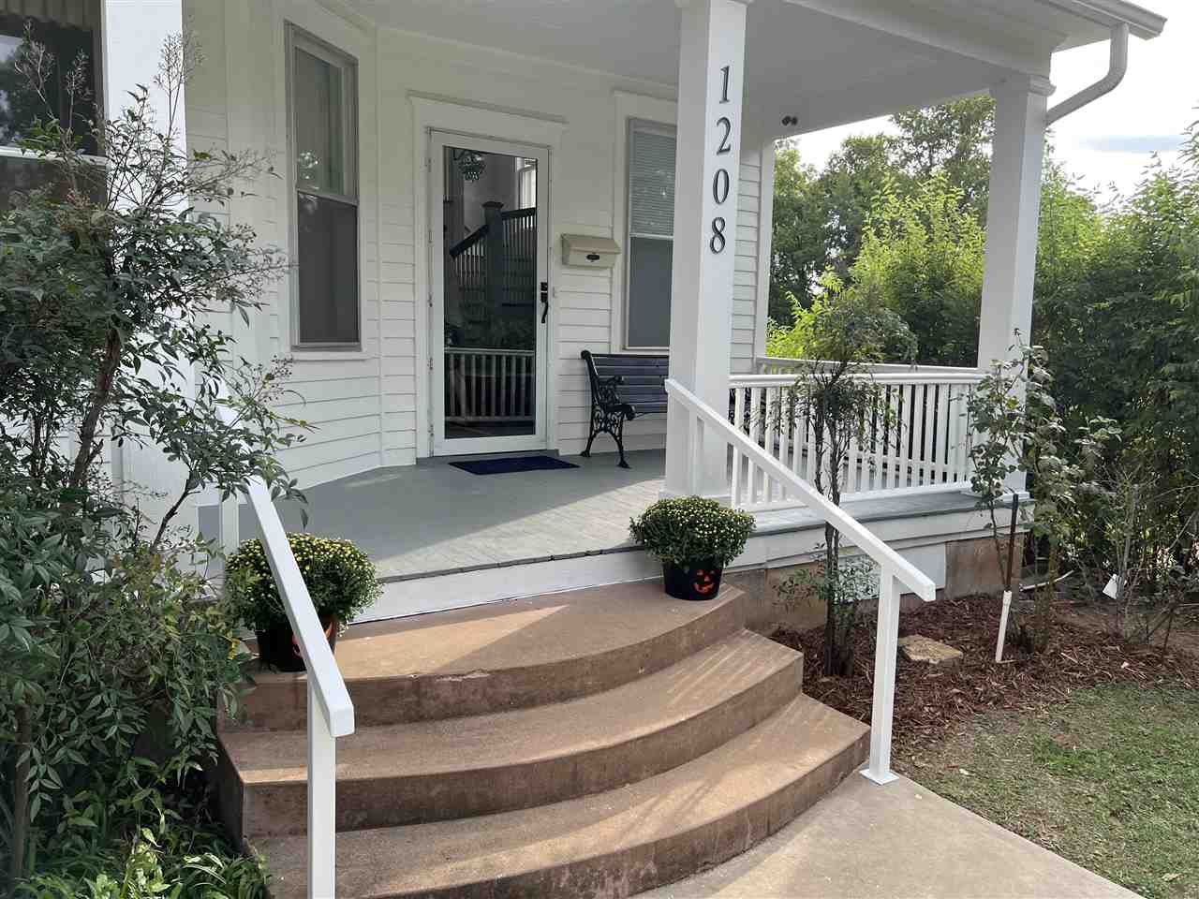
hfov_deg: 67.3
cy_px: 450
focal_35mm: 26
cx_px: 600
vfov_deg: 53.1
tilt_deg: -7.9
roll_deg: -2.0
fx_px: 901
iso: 50
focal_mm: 5.7
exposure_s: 1/1029
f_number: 1.5
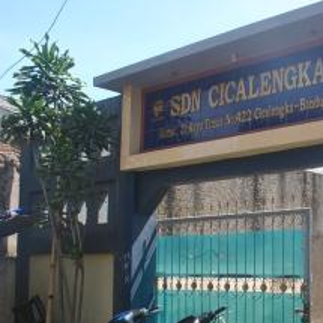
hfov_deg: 32.8
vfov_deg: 35.1
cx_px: 312
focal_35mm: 48
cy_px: 211
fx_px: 507
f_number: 7.1
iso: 100
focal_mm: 18
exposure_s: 1/200
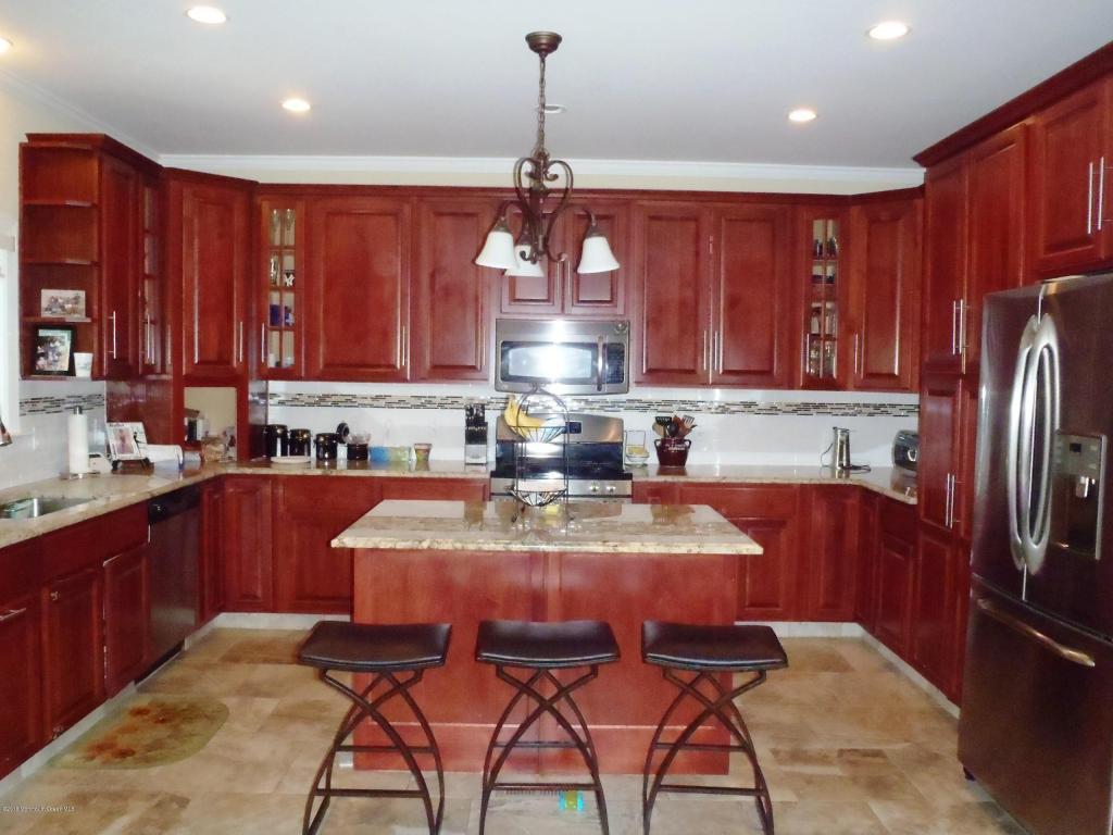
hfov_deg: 63.4
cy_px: 418
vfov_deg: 49.7
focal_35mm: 28
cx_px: 556
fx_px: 900
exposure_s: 1/125
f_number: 3.9
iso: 800
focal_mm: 5
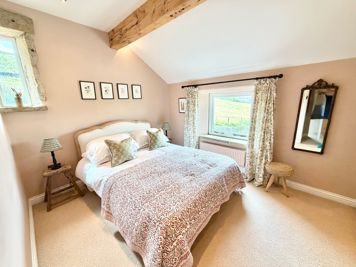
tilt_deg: -12.5
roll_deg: +2.0
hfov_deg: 102.1
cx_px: 178
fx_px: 144
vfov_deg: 85.7
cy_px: 134
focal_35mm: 14
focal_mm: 2.22
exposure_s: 1/100
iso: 125
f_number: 2.2
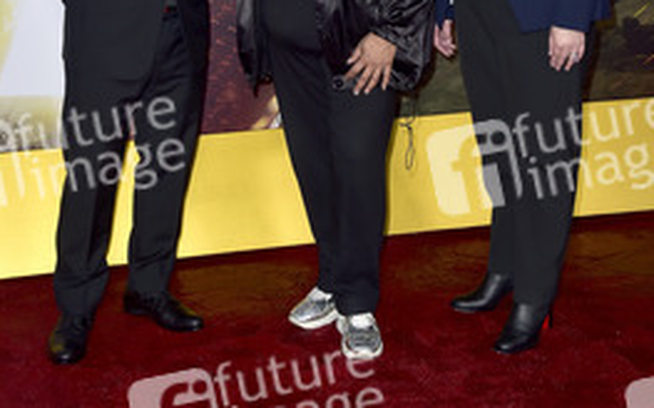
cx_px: 329
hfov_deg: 23.1
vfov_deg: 14.3
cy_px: 32
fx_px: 1603
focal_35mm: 90
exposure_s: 1/250
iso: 400
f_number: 6.3
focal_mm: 58
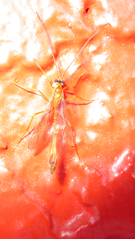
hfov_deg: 22.2
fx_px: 344
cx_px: 62
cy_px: 119
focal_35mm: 54
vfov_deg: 38.5
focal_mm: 6.1
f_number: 2.8
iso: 80
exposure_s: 1/30
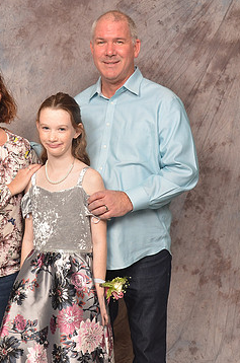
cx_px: 58
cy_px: 220
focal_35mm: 61
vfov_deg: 32.9
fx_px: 611
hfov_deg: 22.0
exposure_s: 1/60
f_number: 5.6
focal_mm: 25
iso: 200
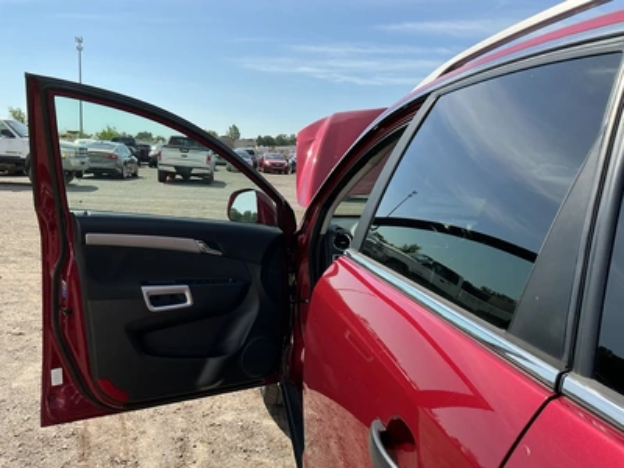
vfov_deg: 49.7
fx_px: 505
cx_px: 312
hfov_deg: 63.4
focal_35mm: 28
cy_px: 234
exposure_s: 1/1221
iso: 25
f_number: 1.8
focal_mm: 3
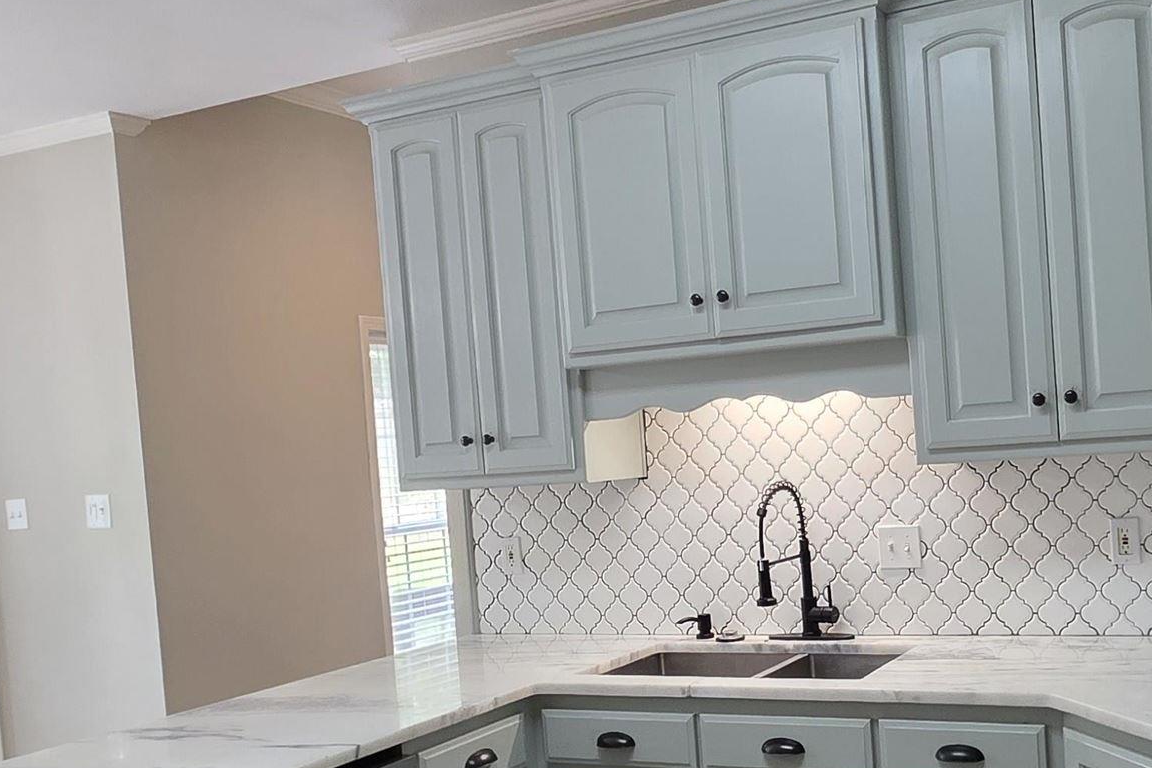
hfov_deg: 51.9
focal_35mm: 36
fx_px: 1152
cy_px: 504
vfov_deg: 36.5
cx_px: 793
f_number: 1.9
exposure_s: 1/120
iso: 250
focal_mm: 2.2
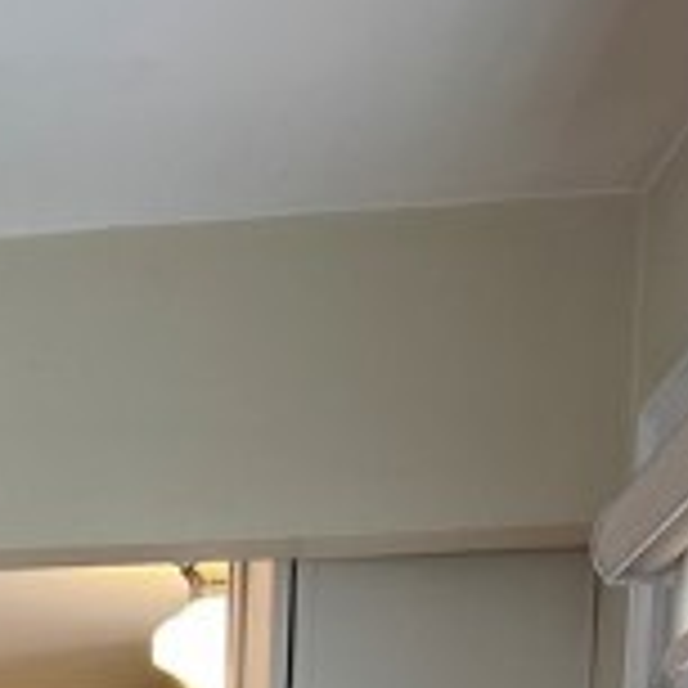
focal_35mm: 115
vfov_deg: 13.2
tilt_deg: -4.0
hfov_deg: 13.5
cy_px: 1349
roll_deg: -1.2
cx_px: -576
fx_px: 2586
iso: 50
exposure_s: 1/120
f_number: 1.5
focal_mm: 5.7
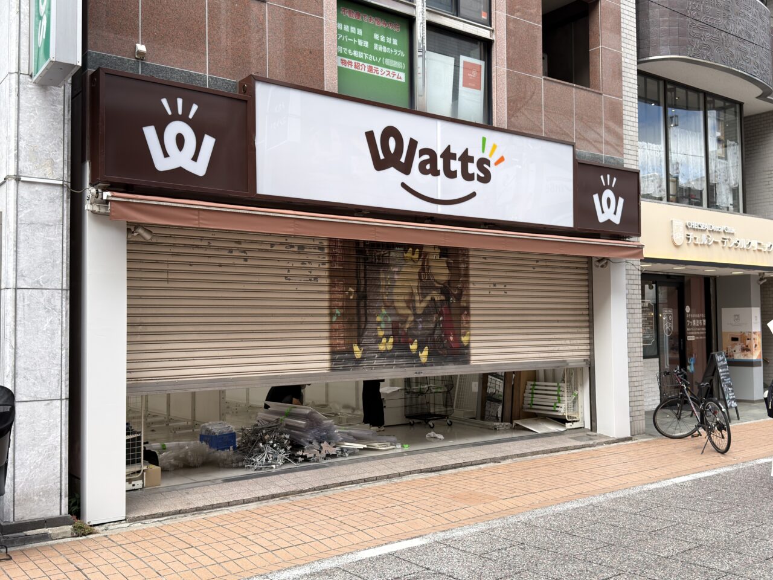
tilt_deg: +2.7
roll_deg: +0.8
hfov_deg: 52.6
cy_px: 290
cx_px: 386
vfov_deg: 40.7
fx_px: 782
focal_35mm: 35
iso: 80
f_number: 1.78
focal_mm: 6.76
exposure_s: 1/1309
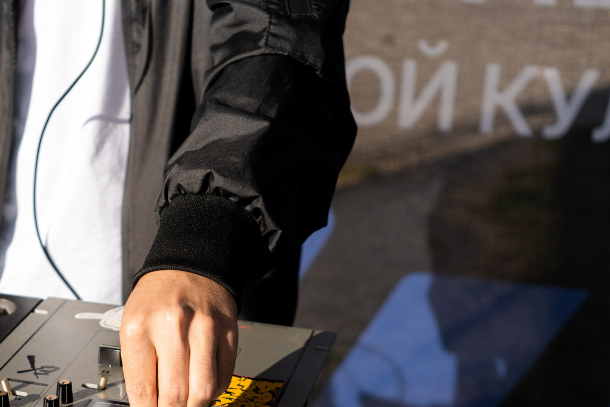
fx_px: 1322
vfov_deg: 17.2
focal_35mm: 78
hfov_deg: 25.5
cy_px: 387
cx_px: 106
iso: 100
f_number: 2.8
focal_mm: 35
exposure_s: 1/1250
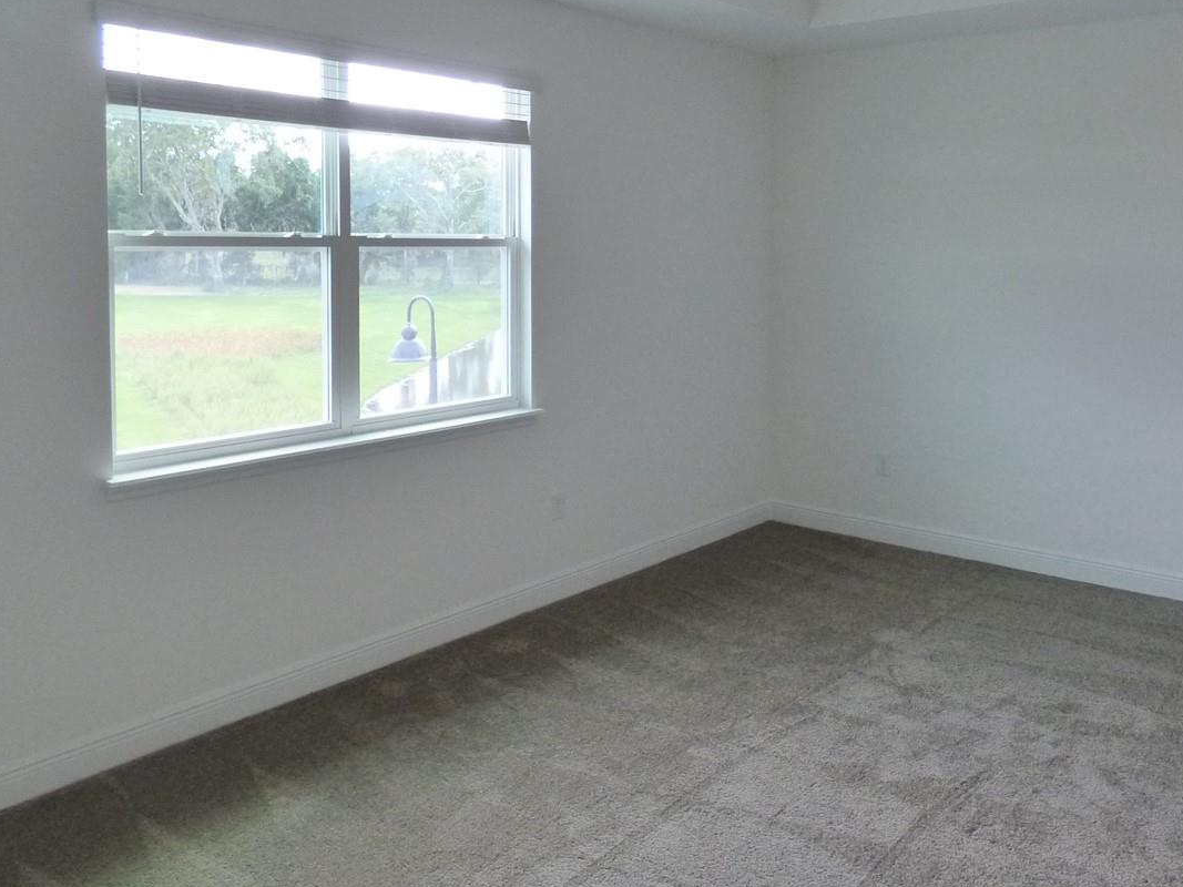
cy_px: 278
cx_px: 721
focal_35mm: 30
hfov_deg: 59.4
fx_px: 1025
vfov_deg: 45.9
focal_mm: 3.58
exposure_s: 1/100
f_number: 2.8
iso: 250
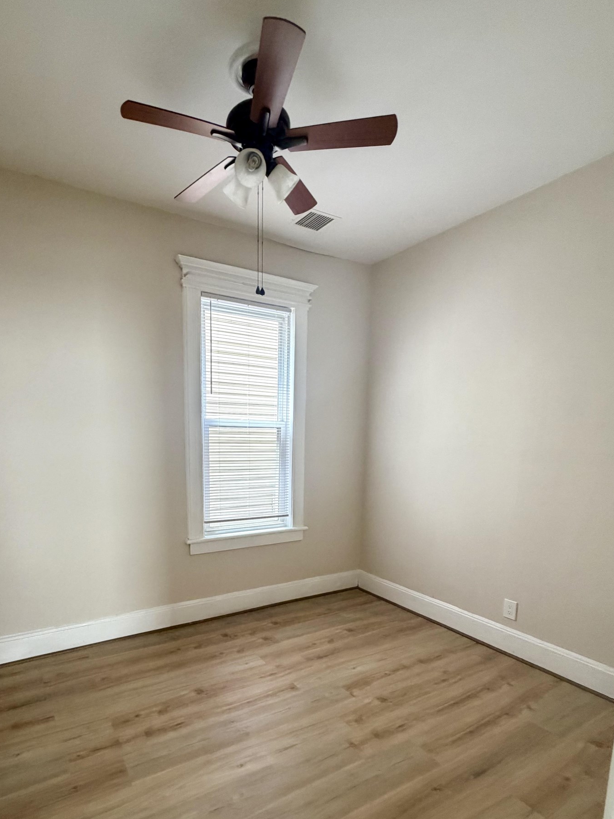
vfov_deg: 86.2
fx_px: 426
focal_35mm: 18
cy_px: 508
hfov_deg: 70.9
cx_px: 247
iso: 320
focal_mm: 2.22
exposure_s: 1/77
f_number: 2.2
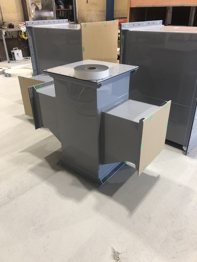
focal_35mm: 28
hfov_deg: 49.7
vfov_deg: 63.4
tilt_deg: -27.9
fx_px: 212
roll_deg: +0.8
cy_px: 131
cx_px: 98
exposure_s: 1/24
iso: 40
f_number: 1.8
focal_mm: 4
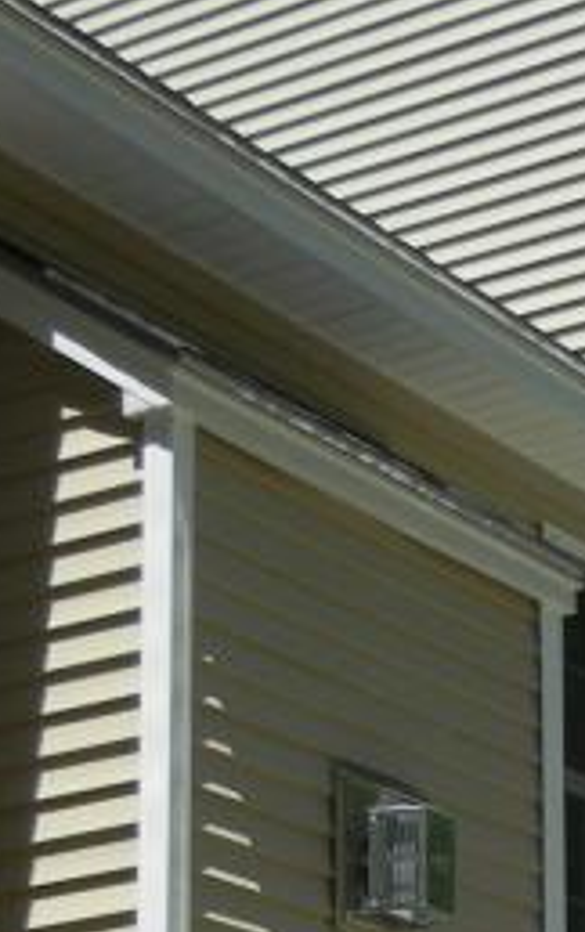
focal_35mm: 126
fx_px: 3203
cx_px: 838
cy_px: 1300
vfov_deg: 15.5
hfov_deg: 10.1
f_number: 7
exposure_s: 1/366
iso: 160
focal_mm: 5.4
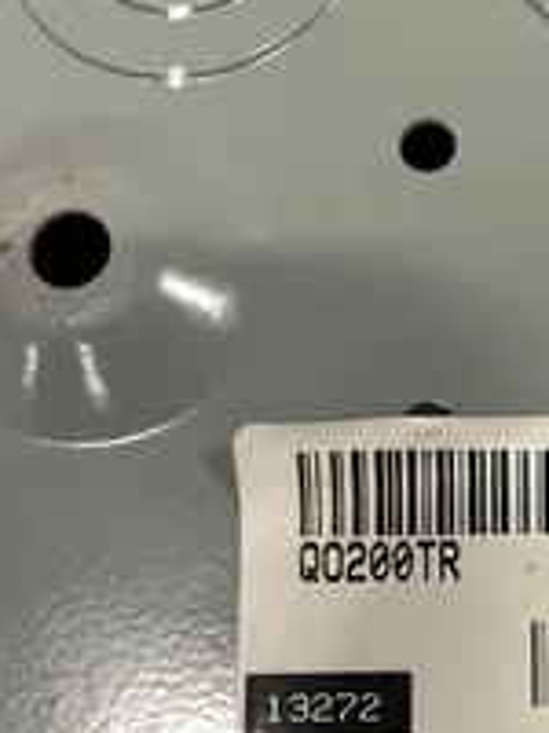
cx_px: 542
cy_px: 605
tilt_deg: -82.3
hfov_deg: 26.6
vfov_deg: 35.4
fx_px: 1100
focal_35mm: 52
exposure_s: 1/60
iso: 160
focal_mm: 4.2
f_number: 1.6
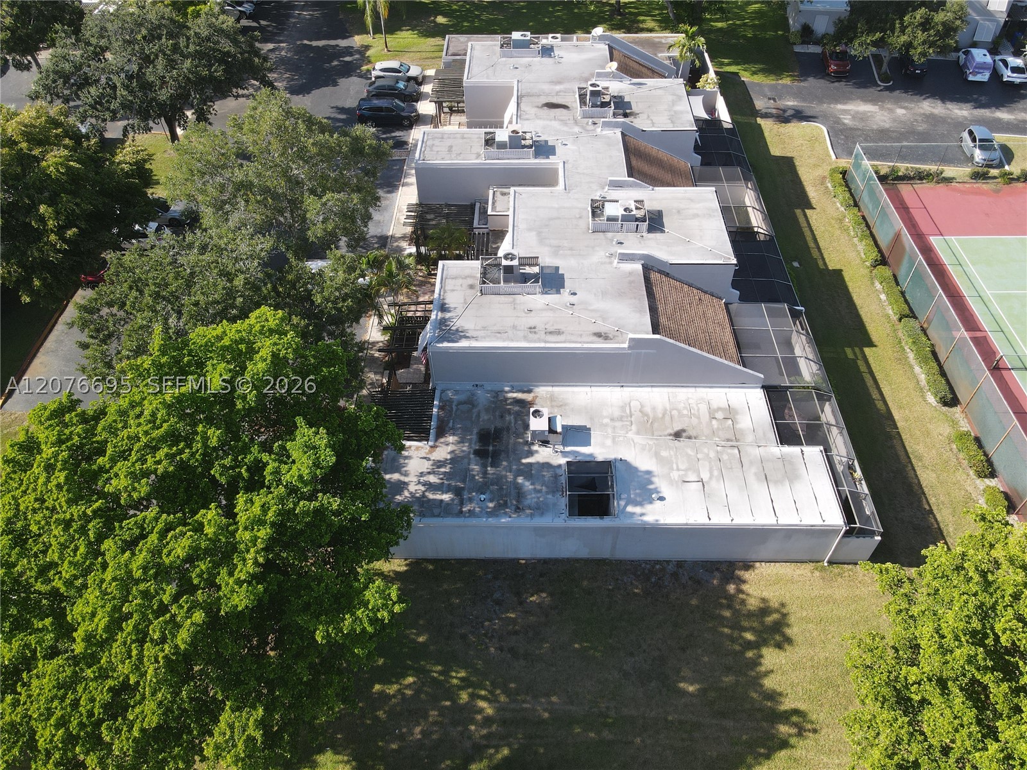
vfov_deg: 56.8
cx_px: 514
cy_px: 385
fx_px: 712
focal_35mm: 24
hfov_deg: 71.6
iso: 100
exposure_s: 1/240
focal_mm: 4.5
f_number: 2.8
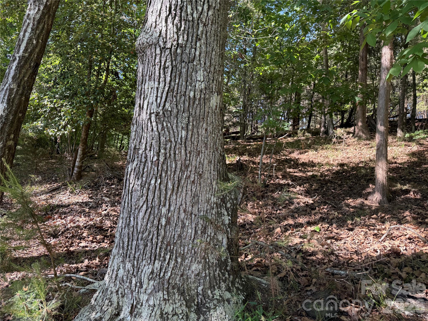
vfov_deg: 56.8
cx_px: 214
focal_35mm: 24
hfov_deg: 71.6
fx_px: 297
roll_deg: -6.4
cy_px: 160
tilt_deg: +3.0
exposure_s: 1/405
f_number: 1.78
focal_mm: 6.76
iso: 100
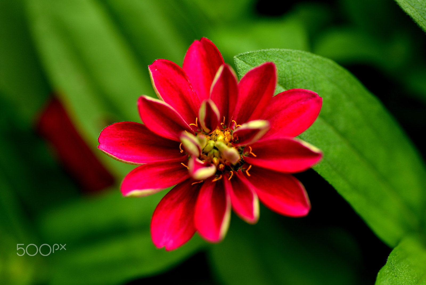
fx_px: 1065
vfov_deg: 15.2
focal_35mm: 90
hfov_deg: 22.6
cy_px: 142
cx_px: 213
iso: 200
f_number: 4.2
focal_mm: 90
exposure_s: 1/1500
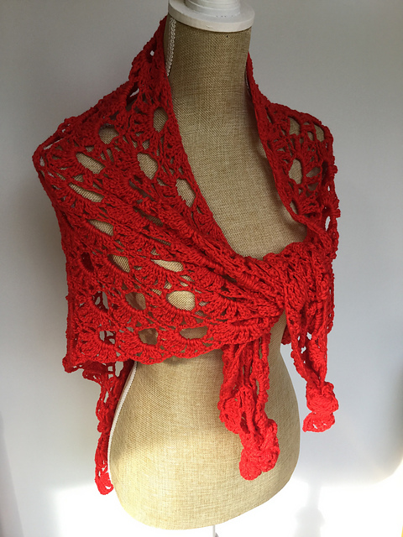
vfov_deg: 58.4
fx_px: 481
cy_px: 268
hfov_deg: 45.4
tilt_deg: -19.2
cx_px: 202
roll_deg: +1.6
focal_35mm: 31
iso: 25
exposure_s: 1/100
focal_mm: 3.3
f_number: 2.4
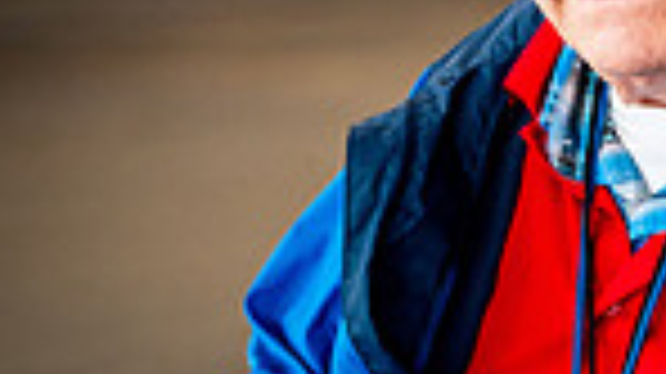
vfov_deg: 5.2
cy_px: -221
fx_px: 4094
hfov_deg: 9.3
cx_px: 596
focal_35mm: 232
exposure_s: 1/80
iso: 1400
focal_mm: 73
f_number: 6
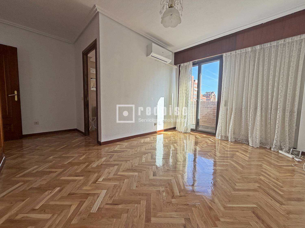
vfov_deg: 85.7
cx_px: 152
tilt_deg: -4.9
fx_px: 123
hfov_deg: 102.1
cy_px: 114
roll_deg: -1.2
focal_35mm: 14
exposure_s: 1/121
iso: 64
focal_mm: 2.22
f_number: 2.2
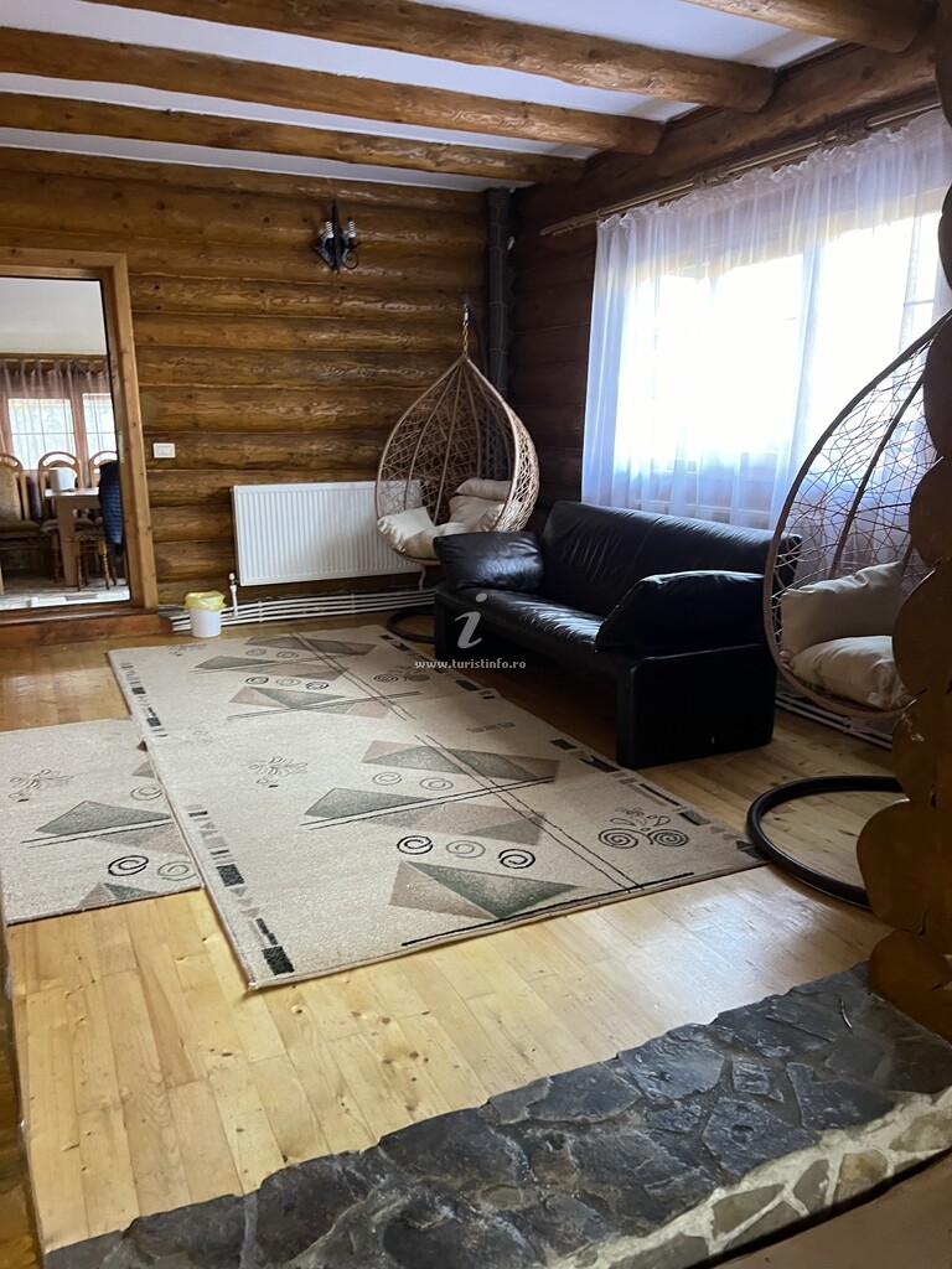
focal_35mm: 26
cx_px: 476
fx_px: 953
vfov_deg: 67.3
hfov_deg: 53.1
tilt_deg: -12.7
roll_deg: +0.3
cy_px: 634
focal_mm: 5.7
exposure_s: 1/60
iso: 400
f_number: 1.5
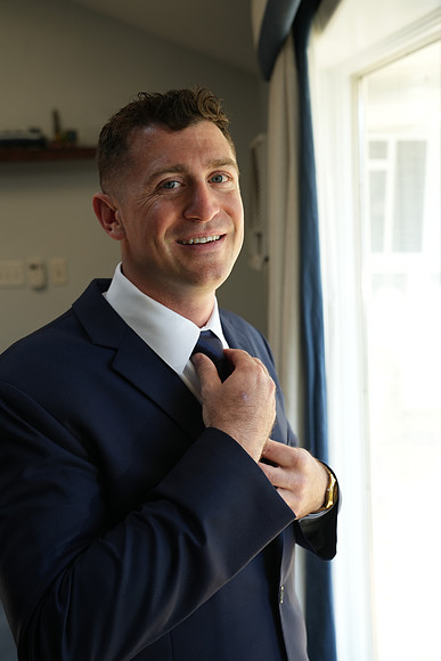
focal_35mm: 40
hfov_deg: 33.4
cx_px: 220
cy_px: 330
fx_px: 735
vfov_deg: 48.4
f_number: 4
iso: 640
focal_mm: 40
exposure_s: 1/200
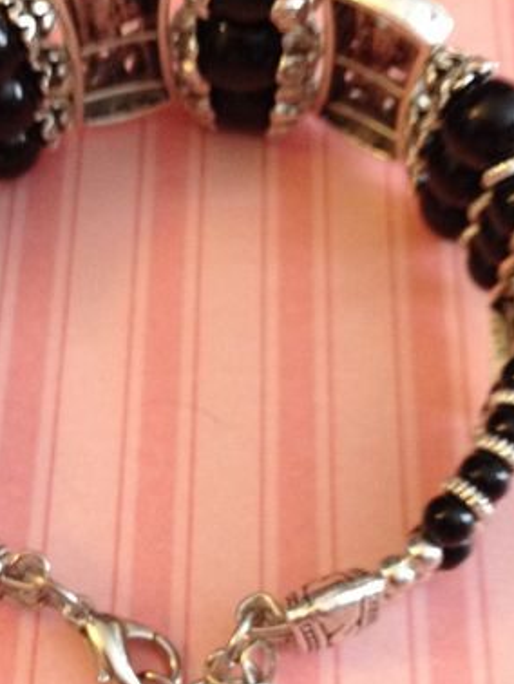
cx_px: 221
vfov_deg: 26.3
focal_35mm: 74
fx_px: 1463
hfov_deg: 19.9
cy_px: 351
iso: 250
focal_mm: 4.28
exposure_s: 1/20
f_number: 2.4
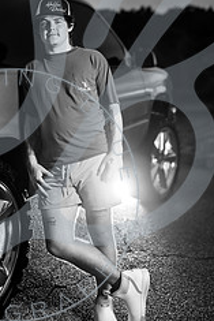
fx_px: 410
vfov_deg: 41.8
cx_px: 74
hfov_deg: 29.1
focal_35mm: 46
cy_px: 92
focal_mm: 24
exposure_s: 1/250
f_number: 2.8
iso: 100
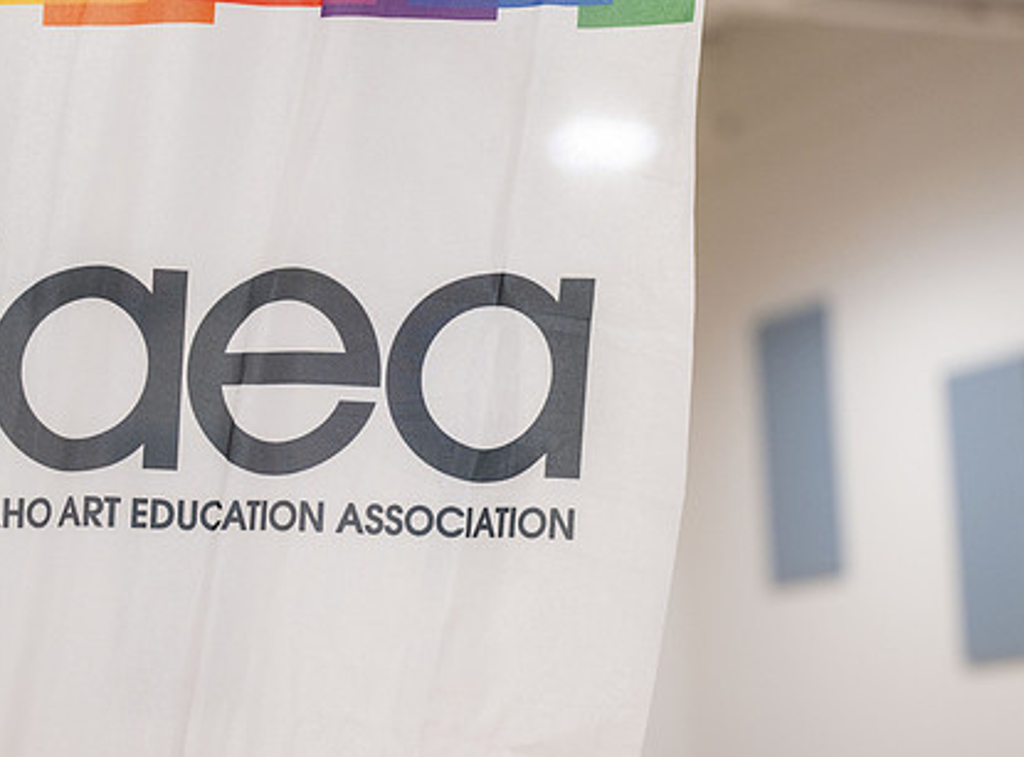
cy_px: 388
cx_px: 437
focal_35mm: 105
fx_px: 3091
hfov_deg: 18.8
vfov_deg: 14.0
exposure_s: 1/250
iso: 2000
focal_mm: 70
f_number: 2.8
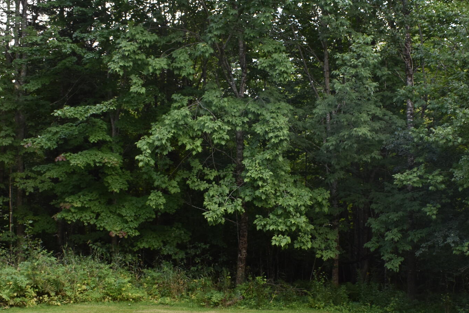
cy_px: 239
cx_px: 279
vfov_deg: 22.4
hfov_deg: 33.3
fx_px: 782
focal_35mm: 60
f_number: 5.6
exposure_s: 1/125
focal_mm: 18
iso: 250
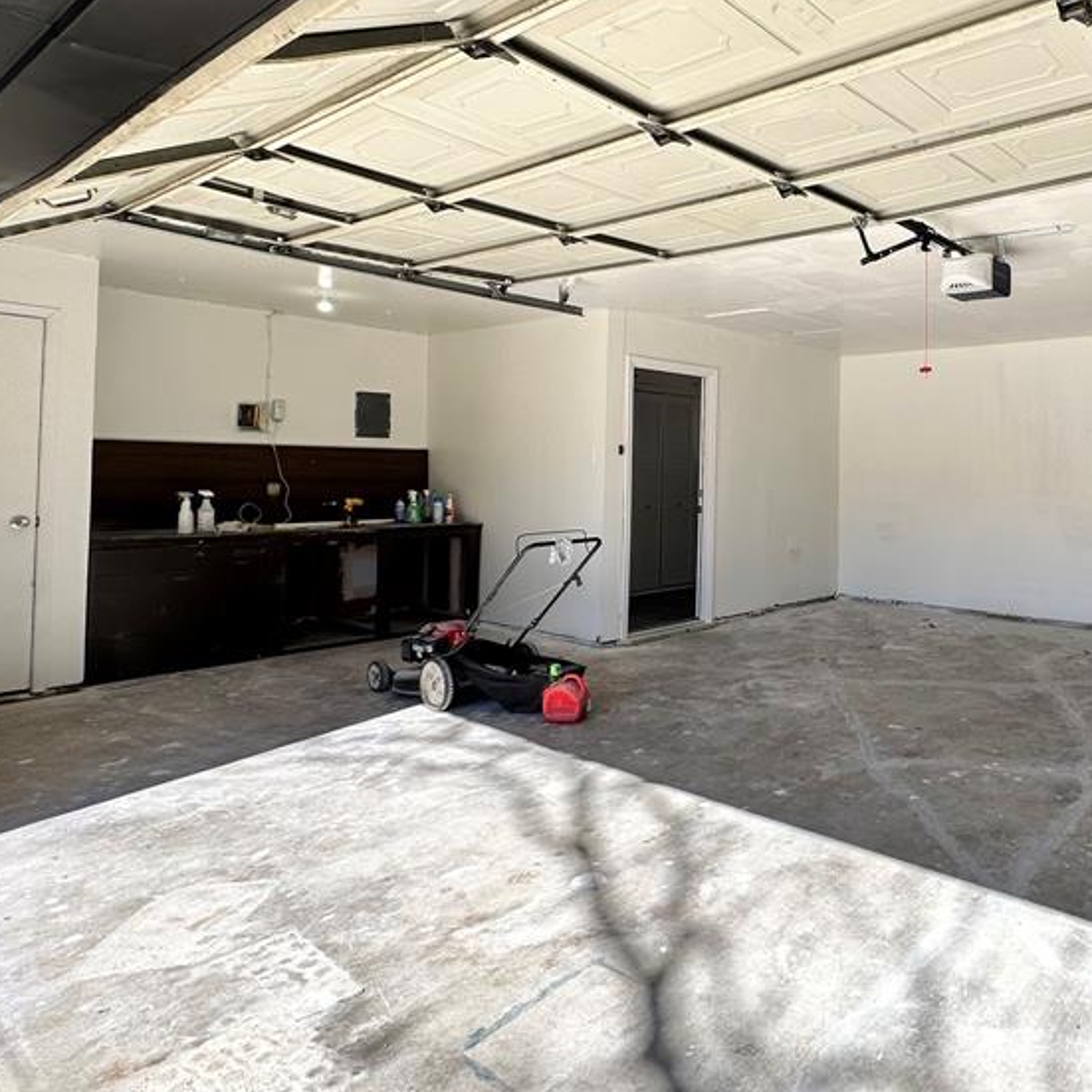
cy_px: 458
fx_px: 821
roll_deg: -0.6
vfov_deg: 66.8
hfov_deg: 61.1
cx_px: 892
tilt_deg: +1.3
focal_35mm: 23
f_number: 2.2
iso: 40
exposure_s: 1/351
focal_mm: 2.22
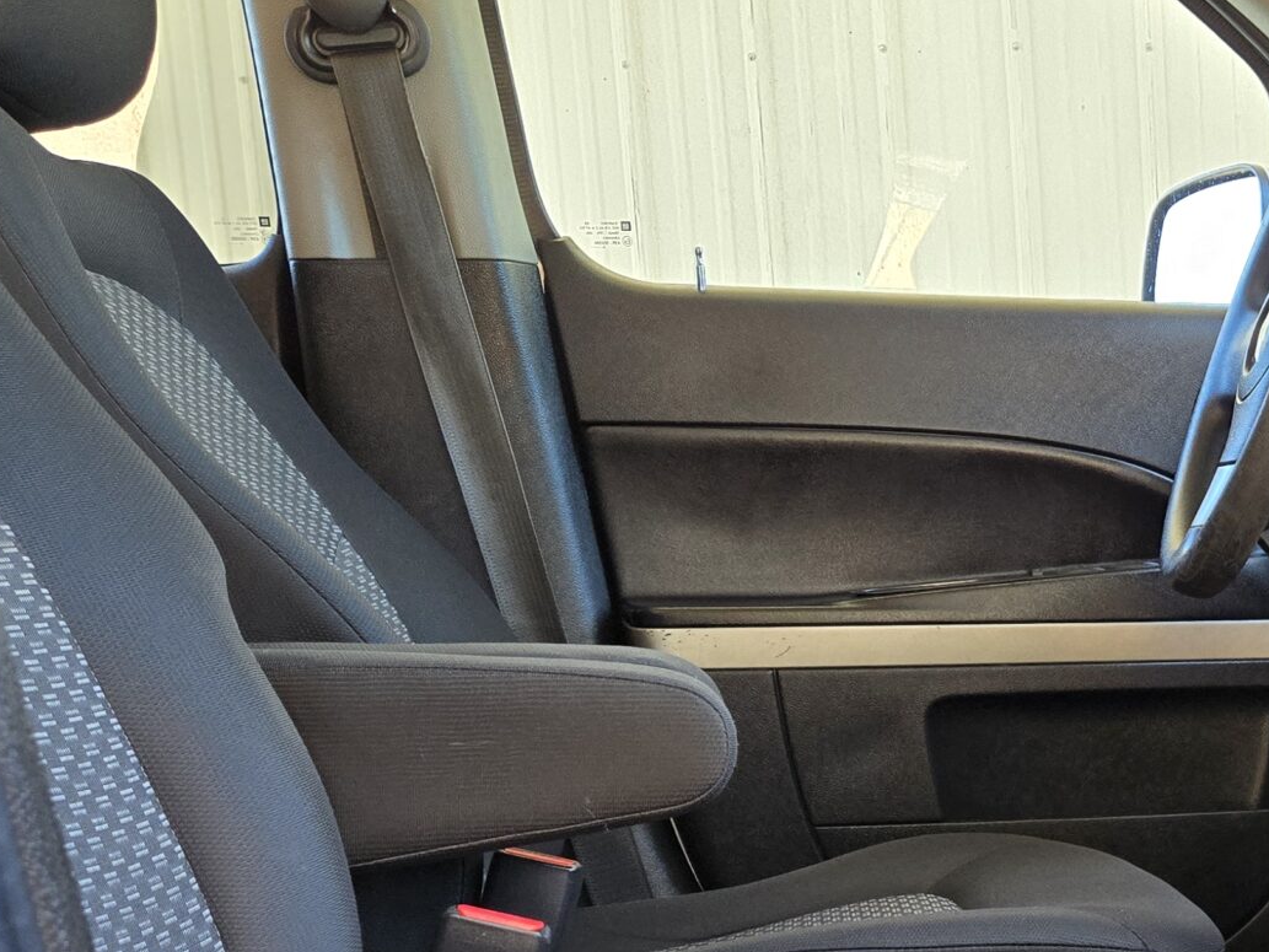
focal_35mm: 57
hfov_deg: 31.5
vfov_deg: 25.2
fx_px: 2090
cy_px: 785
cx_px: 1241
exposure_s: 1/180
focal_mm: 5.4
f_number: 1.8
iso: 160
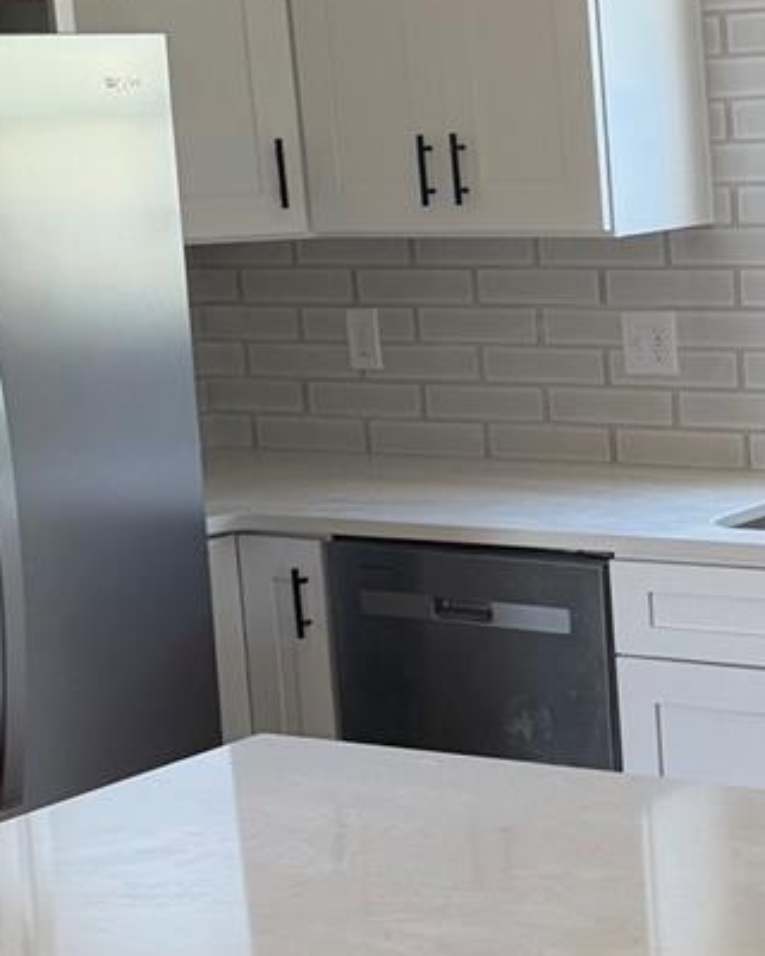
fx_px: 2547
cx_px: 882
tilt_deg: -8.7
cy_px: 557
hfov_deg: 16.5
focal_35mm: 90
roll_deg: +3.6
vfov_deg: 21.2
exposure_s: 1/121
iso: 200
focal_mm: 6.76
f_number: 1.78
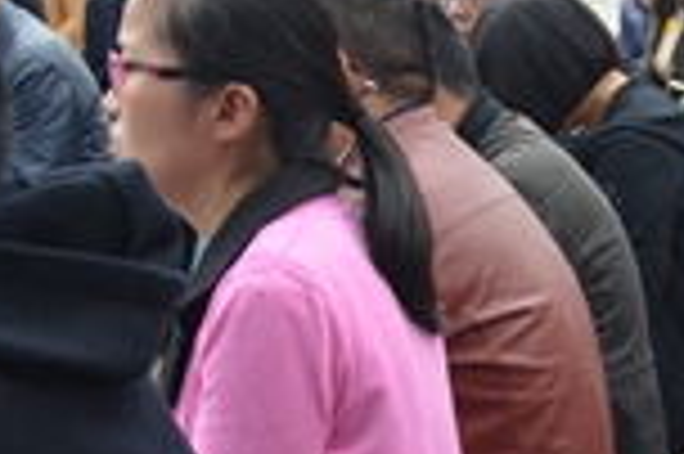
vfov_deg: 11.3
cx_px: 1066
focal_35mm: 118
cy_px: 614
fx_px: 2240
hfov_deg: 15.8
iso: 400
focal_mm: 24
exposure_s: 1/125
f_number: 5.6
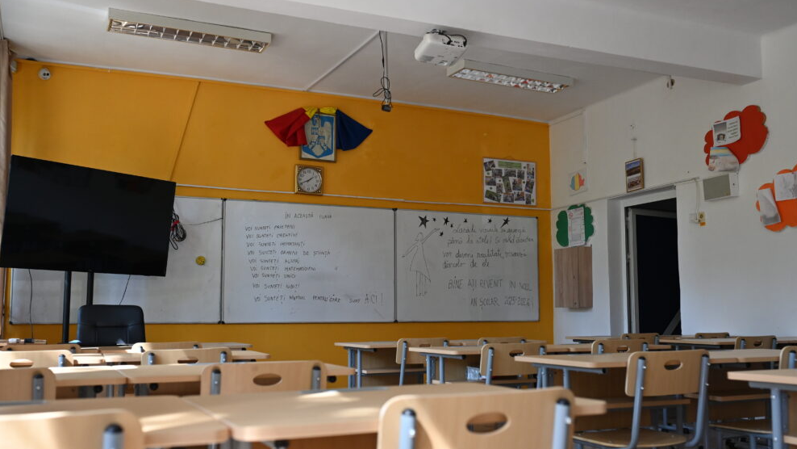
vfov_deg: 31.2
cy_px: 252
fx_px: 803
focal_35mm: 38
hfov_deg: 52.8
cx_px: 398
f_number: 4
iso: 1600
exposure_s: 1/250
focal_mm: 35
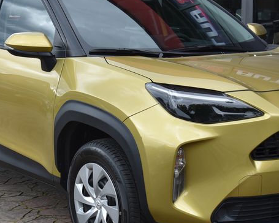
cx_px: 145
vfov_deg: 16.5
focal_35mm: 93
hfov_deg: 20.6
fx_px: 768
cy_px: 115
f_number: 7.1
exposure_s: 1/200
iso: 500
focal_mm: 44
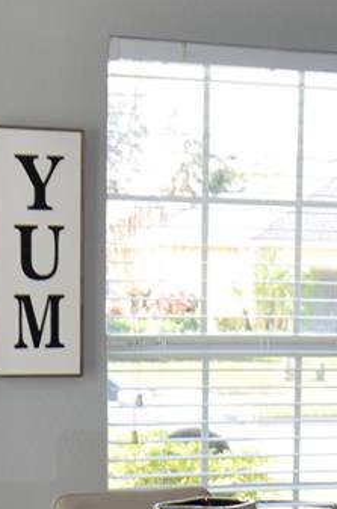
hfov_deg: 11.1
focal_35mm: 123
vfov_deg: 16.3
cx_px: 264
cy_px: 538
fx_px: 1733
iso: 320
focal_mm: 23
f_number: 3.8
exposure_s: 1/125
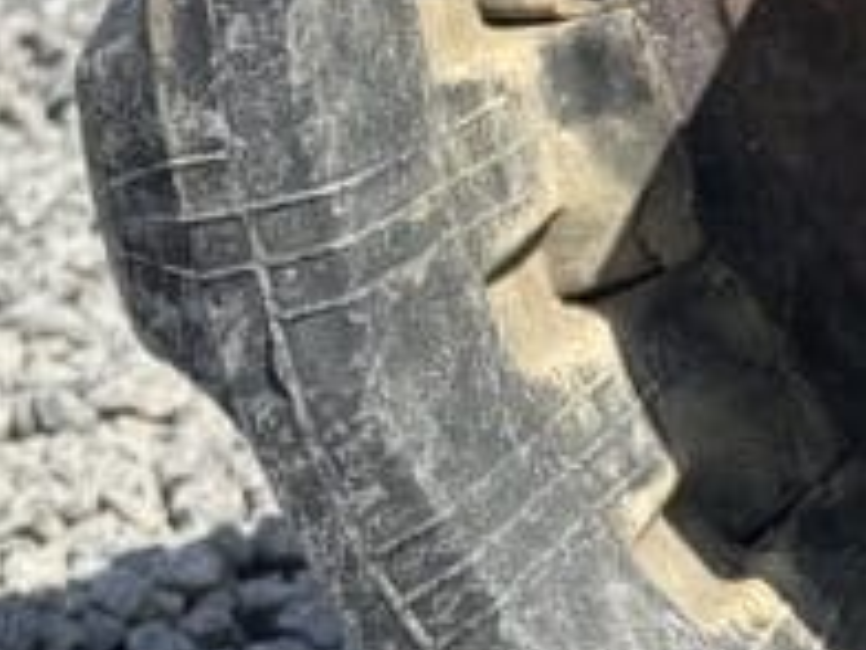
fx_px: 5504
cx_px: 1560
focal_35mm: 220
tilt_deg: -6.2
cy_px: -192
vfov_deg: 6.7
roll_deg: -0.9
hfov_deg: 8.6
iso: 64
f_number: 1.78
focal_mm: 6.76
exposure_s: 1/1637
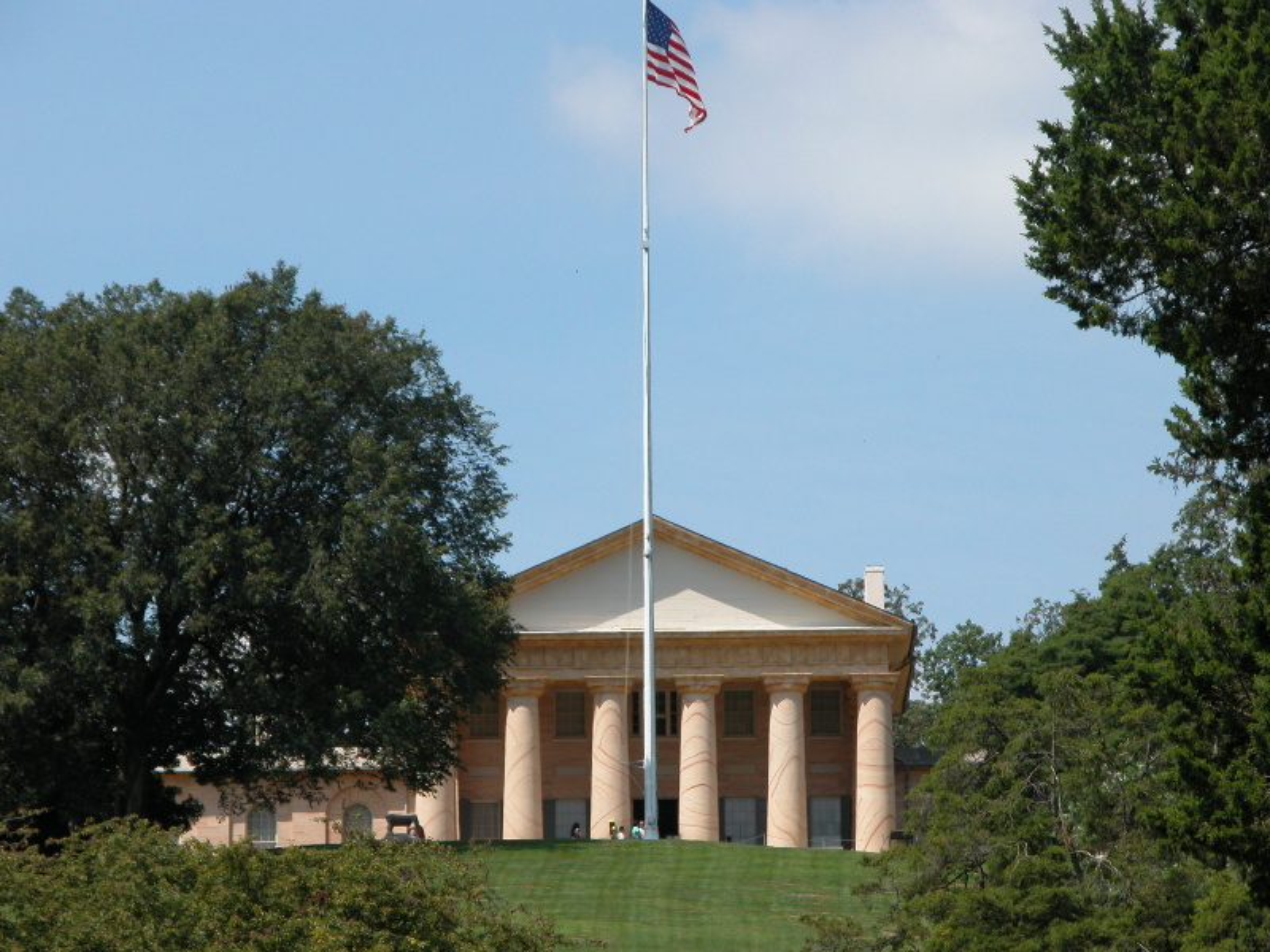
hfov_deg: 10.4
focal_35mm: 191
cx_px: 635
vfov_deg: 7.8
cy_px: 476
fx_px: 7007
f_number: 6.4
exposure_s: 1/364
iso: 100
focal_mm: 48.5
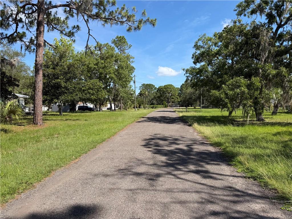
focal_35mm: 24
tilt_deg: -1.2
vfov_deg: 56.8
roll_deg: +0.0
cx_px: 146
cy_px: 110
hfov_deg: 71.6
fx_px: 202
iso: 80
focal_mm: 6.76
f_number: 1.78
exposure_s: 1/3279
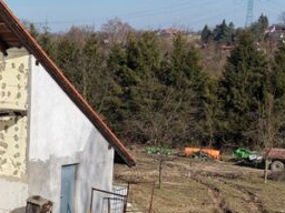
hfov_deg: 18.3
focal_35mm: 96
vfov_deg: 15.4
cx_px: -131
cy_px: 139
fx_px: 790
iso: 200
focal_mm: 8.67
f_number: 1.8
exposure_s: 1/5000
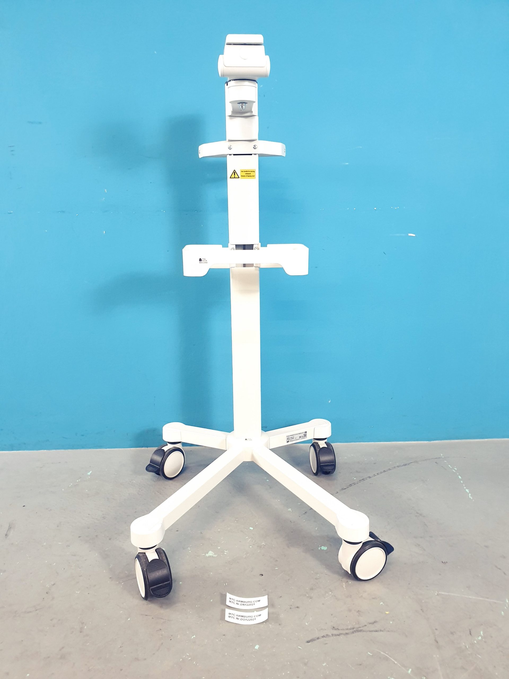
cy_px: 340
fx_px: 510
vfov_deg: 67.3
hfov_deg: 53.1
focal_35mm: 26
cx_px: 254
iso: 320
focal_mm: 4.3
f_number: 2.4
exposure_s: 1/25
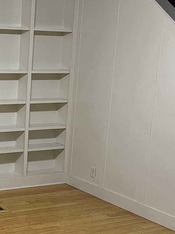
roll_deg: -2.5
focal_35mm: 71
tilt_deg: -10.5
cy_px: 136
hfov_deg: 19.9
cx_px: -15
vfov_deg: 27.4
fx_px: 478
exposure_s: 1/60
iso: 200
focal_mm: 5.7
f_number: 1.5
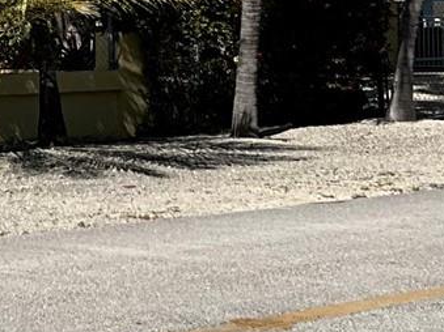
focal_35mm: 137
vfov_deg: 10.7
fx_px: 1757
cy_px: -43
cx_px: -93
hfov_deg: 14.0
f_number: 1.8
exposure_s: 1/3322
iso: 25
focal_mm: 3
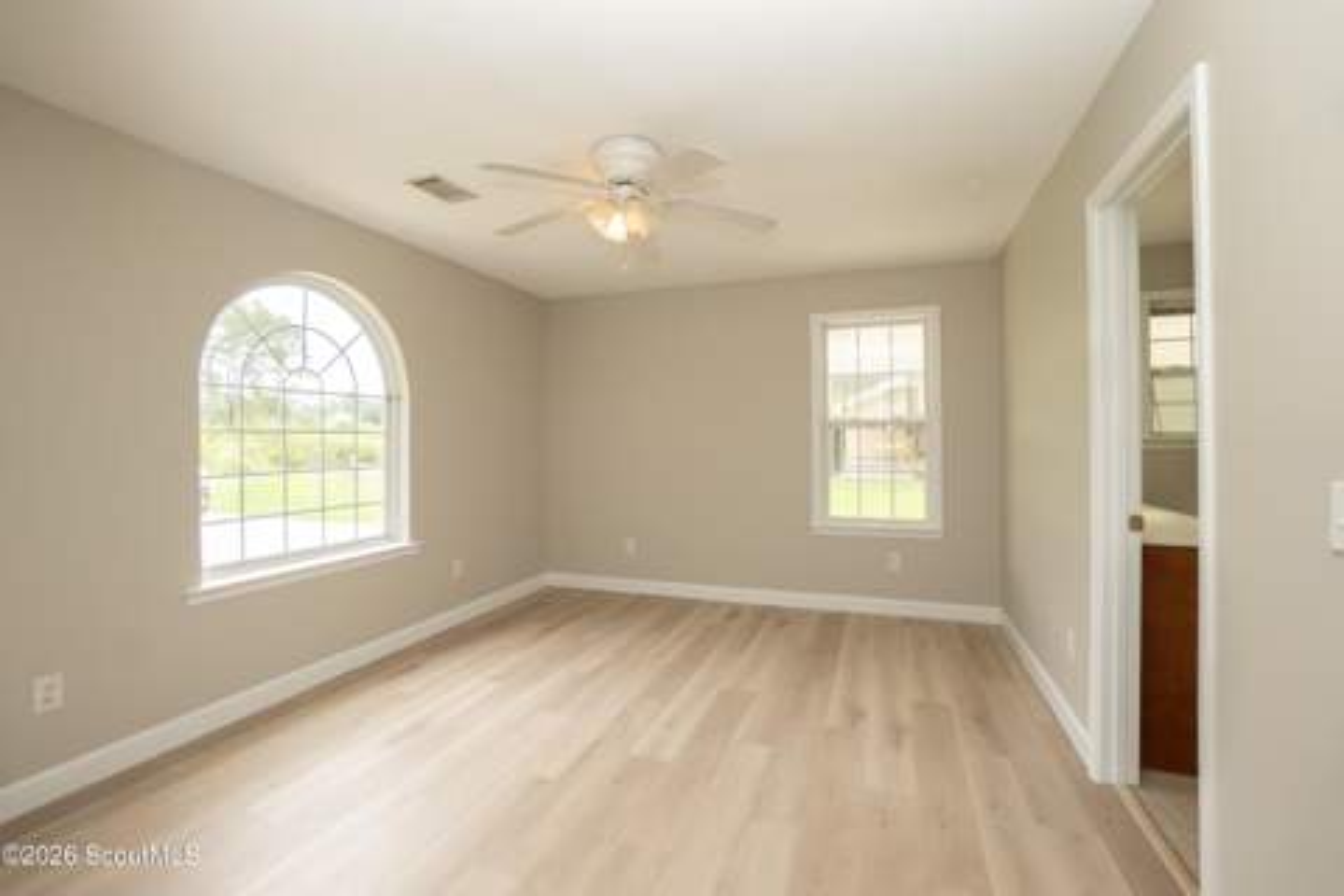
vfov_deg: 77.3
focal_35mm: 15
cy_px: 448
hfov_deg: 100.4
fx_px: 560
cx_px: 672
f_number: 4
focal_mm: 10
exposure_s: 1/60
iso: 100
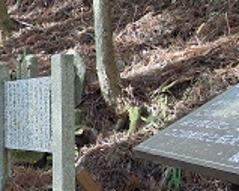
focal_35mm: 59
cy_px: 105
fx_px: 417
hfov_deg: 27.6
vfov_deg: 25.8
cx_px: -57
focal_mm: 4.3
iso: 160
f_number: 2.8
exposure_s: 1/30
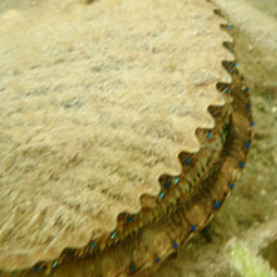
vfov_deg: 23.4
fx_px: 625
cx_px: 308
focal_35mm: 69
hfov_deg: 23.4
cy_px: -34
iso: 100
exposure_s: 1/160
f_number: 2.8
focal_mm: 4.5
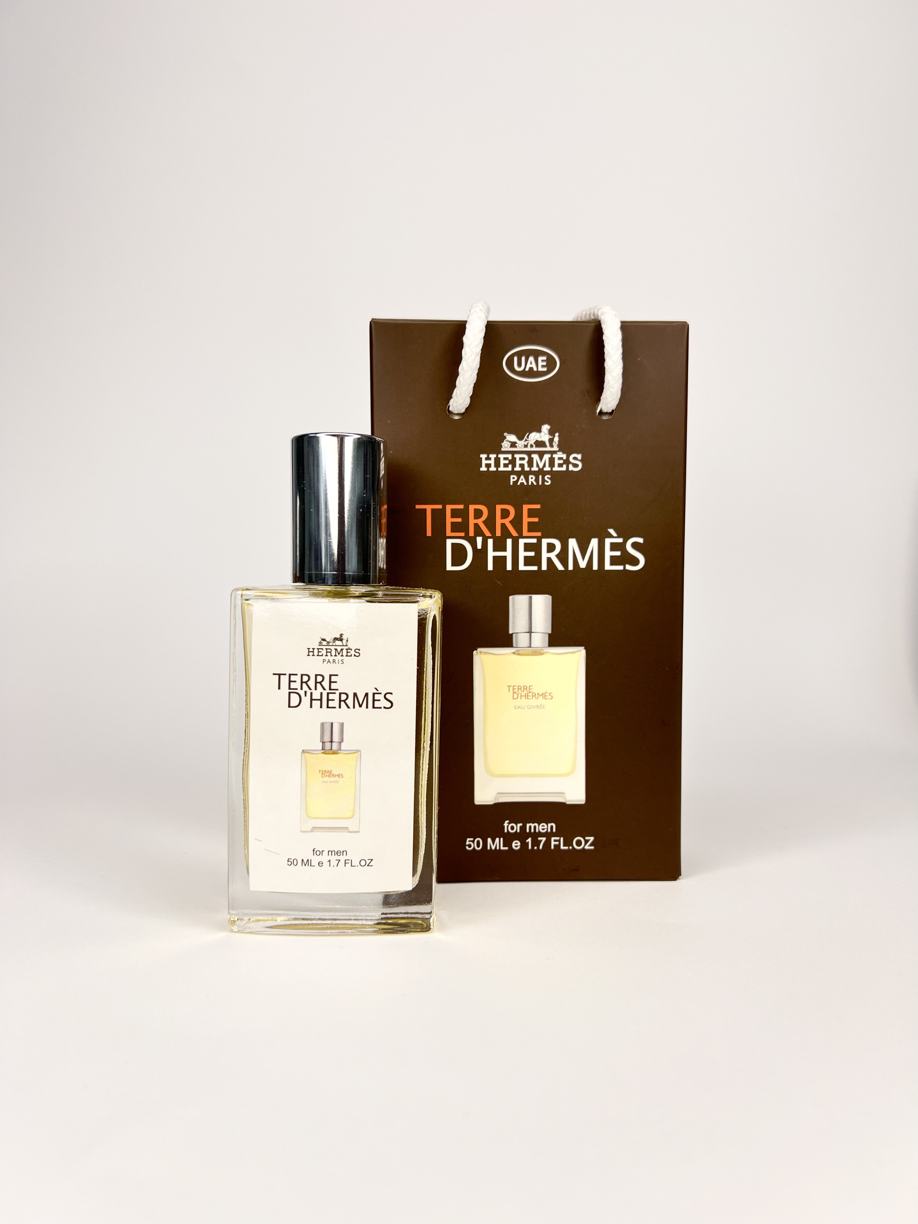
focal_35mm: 26
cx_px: 459
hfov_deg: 53.1
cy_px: 612
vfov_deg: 67.3
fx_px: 919
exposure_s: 1/376
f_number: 1.5
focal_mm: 5.7
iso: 50
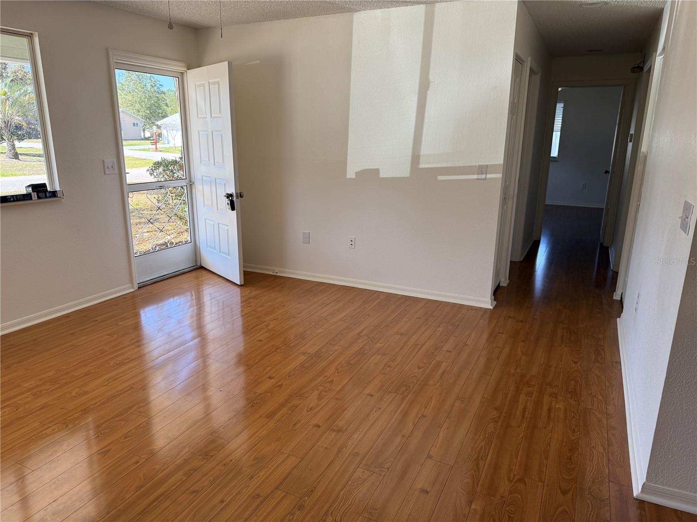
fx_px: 483
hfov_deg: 71.6
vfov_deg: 56.8
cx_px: 348
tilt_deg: -14.6
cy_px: 261
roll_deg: -0.5
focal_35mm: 24
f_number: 1.78
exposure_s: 1/239
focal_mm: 6.76
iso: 125
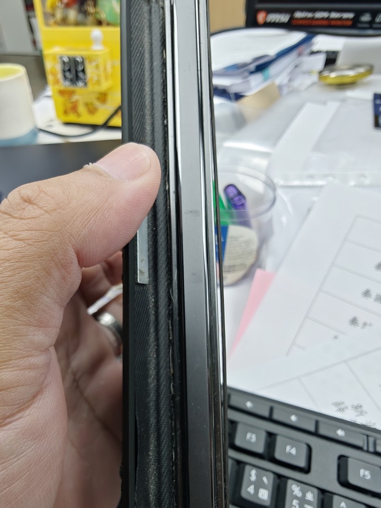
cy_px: 254
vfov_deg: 73.9
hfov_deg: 58.9
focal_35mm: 23
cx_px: 190
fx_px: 338
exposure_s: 1/120
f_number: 2
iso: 1000
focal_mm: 2.3
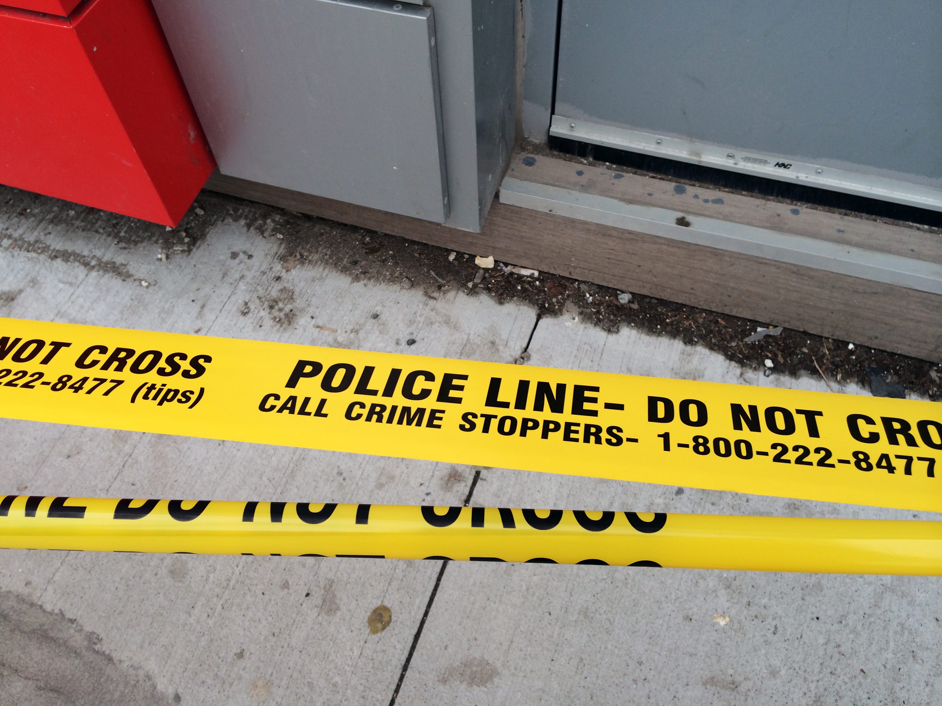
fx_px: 816
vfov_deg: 46.8
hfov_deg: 60.0
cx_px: 471
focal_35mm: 30
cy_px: 353
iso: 32
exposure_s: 1/151
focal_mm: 4.12
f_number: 2.2
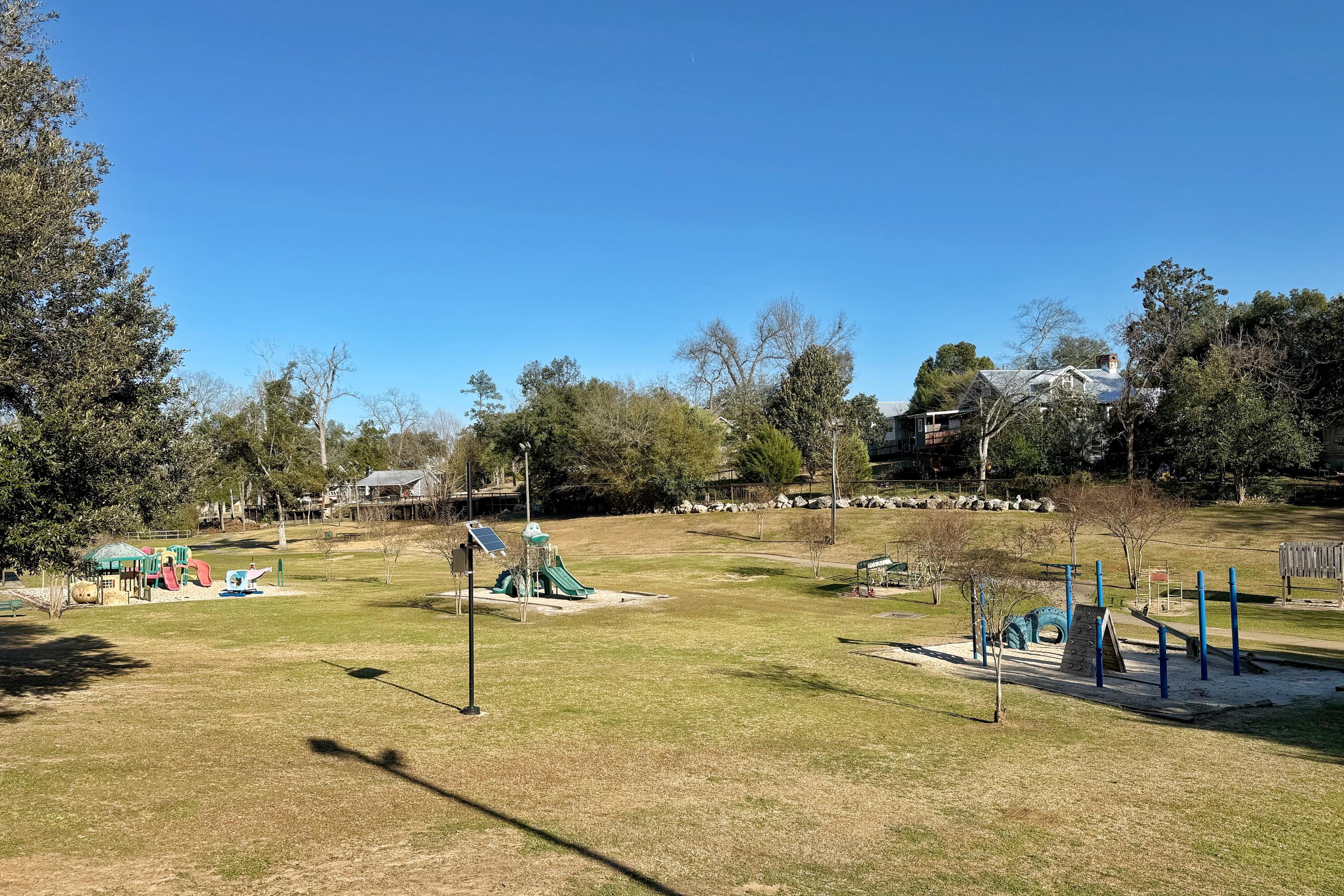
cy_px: 467
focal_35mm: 25
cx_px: 672
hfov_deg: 71.5
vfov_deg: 51.3
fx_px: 933
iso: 80
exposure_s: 1/4405
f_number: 1.78
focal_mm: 6.76
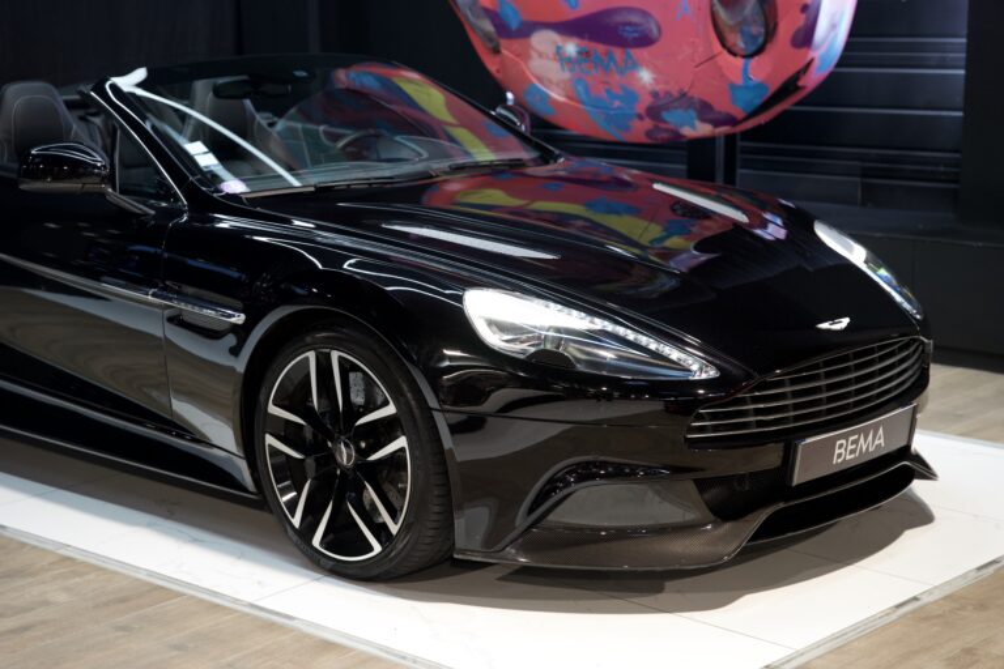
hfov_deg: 28.8
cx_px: 502
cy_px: 334
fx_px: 1952
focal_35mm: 70
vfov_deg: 19.5
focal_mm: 70
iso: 1250
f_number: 2.8
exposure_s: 1/80
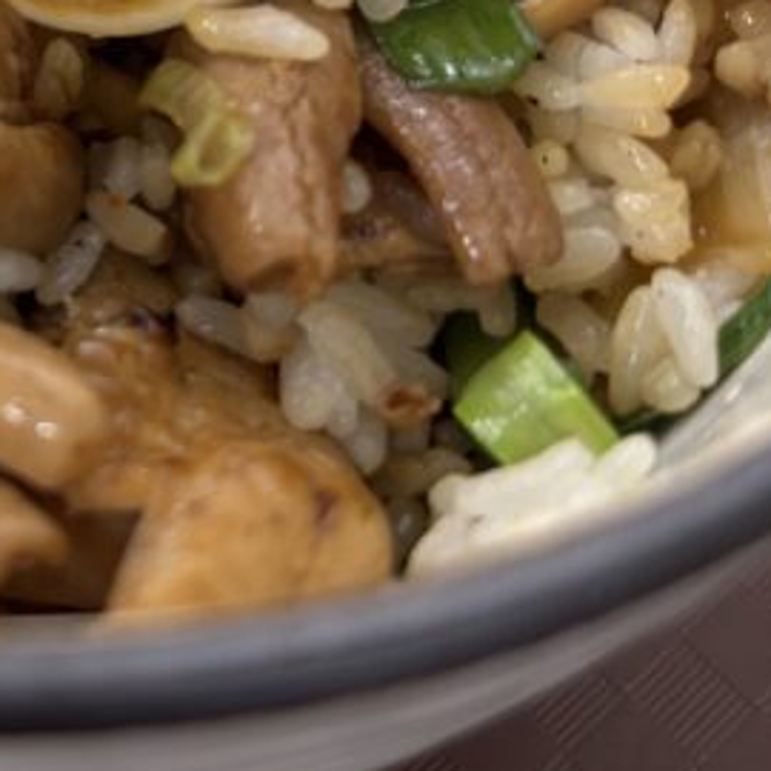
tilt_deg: -55.3
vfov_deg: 24.6
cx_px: -11
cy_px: 69
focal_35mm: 68
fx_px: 1714
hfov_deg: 24.2
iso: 160
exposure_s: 1/50
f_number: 1.6
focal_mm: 5.96
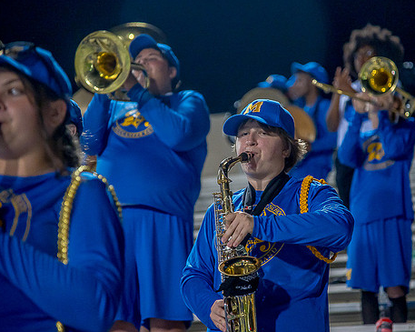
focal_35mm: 143
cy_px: 167
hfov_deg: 13.5
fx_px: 1755
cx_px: 245
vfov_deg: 10.8
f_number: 4
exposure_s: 1/200
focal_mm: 120
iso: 2000
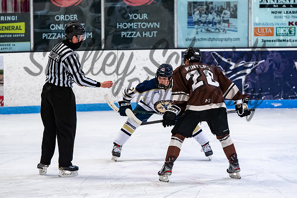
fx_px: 2734
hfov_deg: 6.2
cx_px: 147
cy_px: 98
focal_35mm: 331
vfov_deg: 4.2
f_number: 3.2
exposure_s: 1/800
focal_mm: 175
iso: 1600
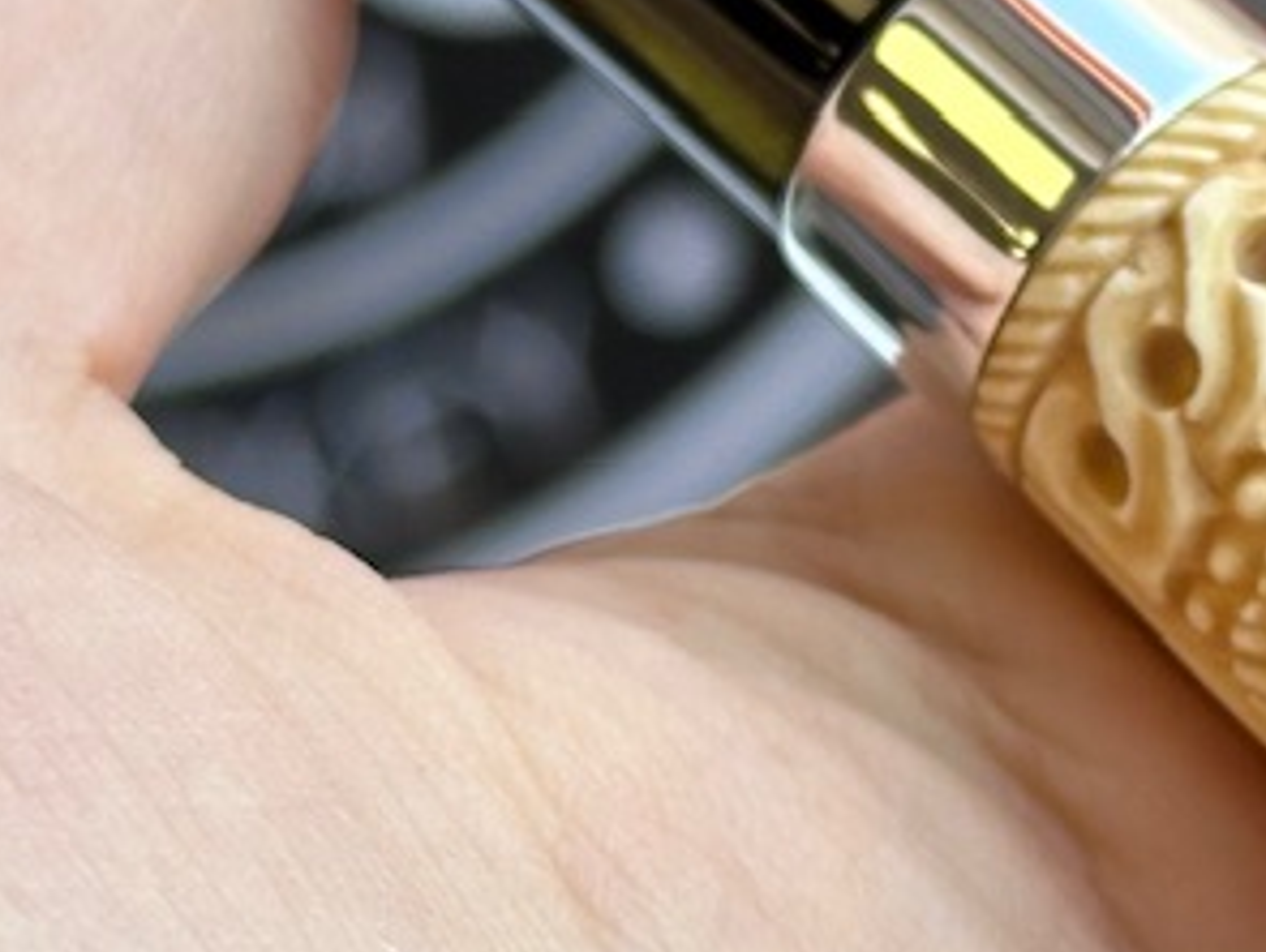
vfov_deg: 7.1
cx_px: 1339
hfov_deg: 9.4
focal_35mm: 208
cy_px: 99
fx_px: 7616
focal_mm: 6.86
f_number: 1.78
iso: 64
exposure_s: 1/297
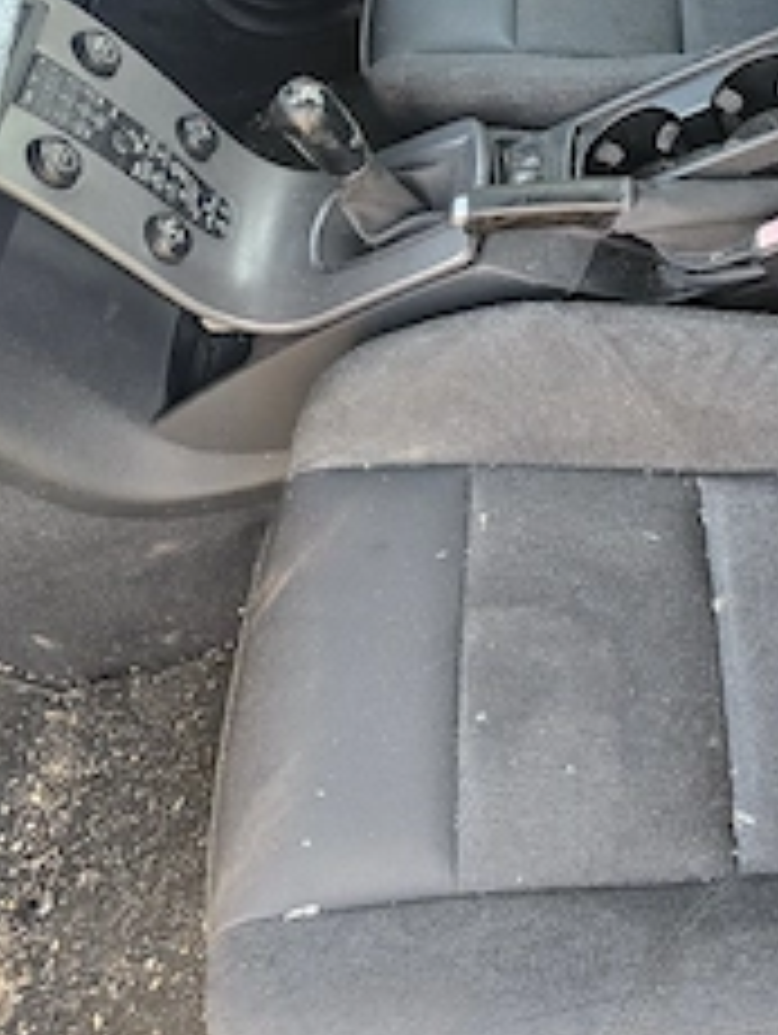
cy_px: 261
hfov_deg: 35.1
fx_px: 1196
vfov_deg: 45.2
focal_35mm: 40
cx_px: 603
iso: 320
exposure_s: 1/101
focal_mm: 6.3
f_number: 1.7
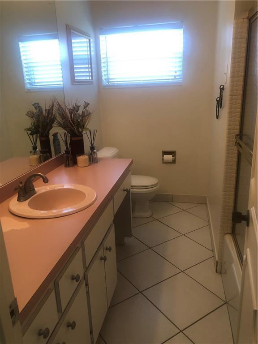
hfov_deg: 49.7
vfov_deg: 63.4
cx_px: 129
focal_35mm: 28
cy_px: 172
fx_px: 278
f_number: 1.8
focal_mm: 4
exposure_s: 1/30
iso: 32
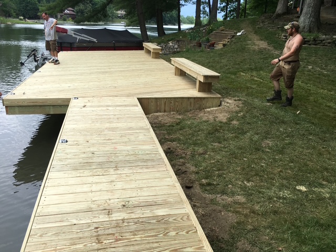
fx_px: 281
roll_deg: -1.5
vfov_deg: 48.2
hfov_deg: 61.7
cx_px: 168
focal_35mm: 29
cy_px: 126
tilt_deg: -19.0
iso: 25
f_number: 2.2
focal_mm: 4.15
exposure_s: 1/646
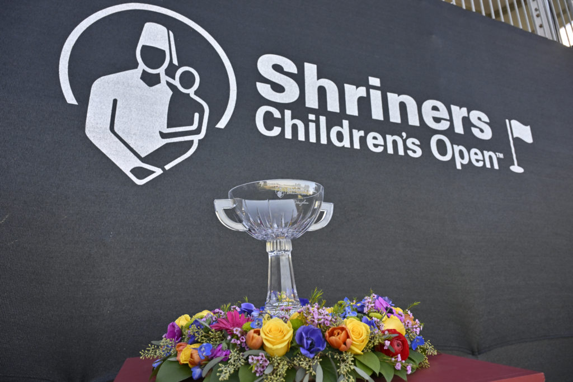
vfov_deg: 53.1
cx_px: 286
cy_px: 191
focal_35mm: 24
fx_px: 382
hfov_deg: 73.7
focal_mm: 24
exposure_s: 1/800
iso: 640
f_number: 5
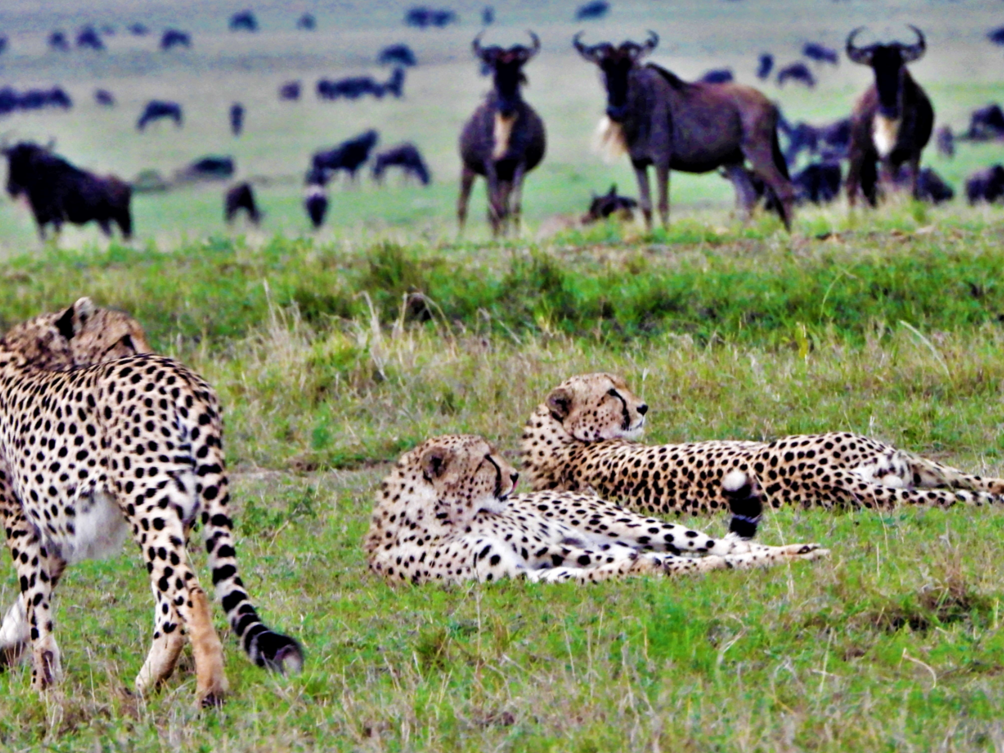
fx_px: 28539
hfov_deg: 2.0
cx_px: 499
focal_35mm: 984
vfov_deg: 1.5
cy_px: 350
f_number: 5.6
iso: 800
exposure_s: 1/60
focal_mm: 155
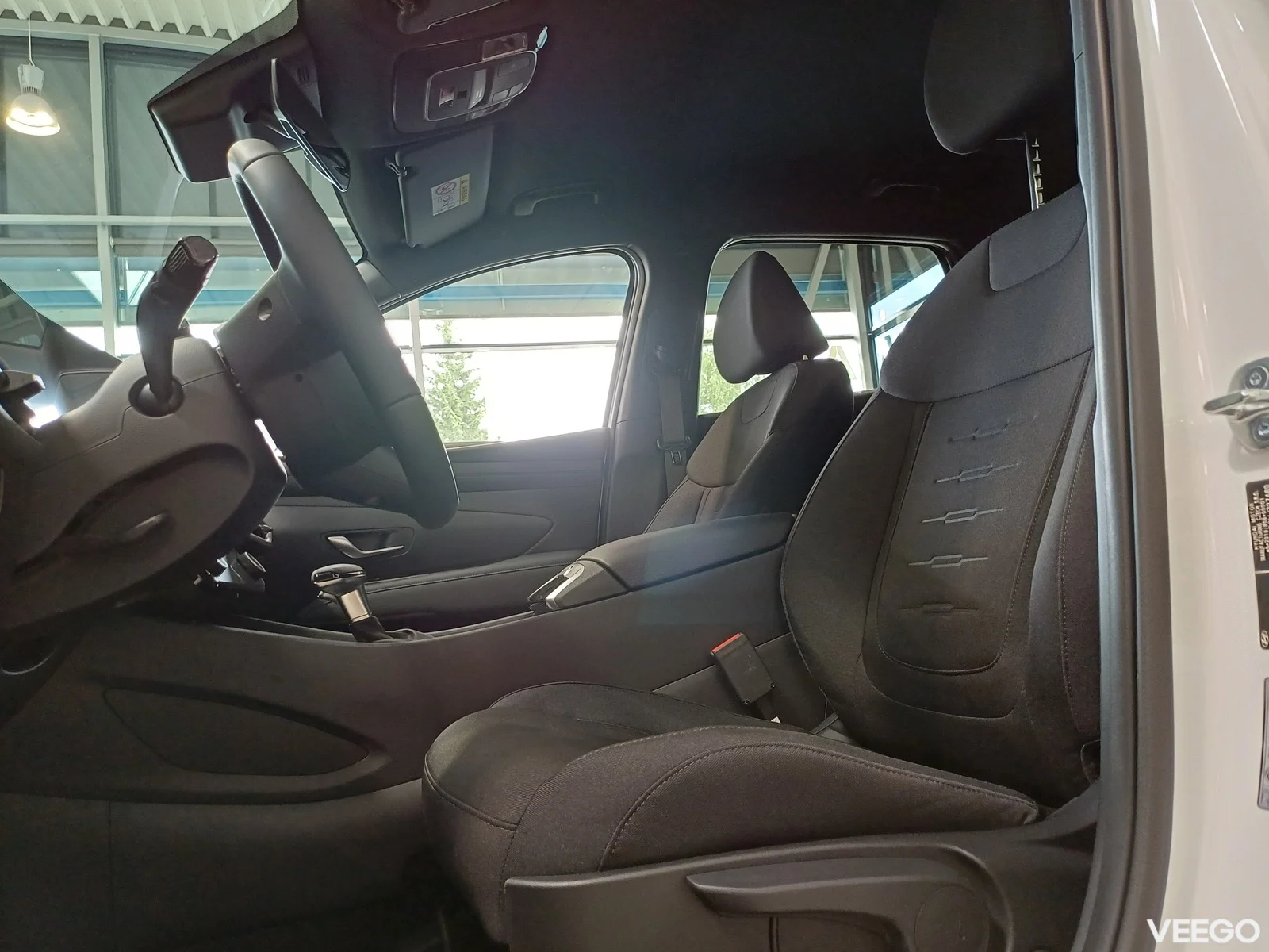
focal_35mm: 25
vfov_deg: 54.9
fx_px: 916
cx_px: 634
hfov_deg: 69.4
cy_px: 476
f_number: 1.8
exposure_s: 1/50
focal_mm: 4.65
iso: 320
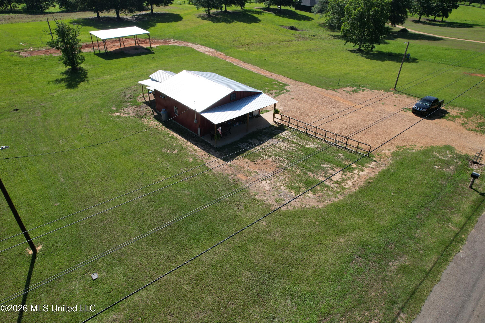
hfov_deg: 78.6
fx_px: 296
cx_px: 242
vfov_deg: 57.2
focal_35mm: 22
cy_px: 162
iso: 140
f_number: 2.8
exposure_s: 1/2000
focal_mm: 8.38
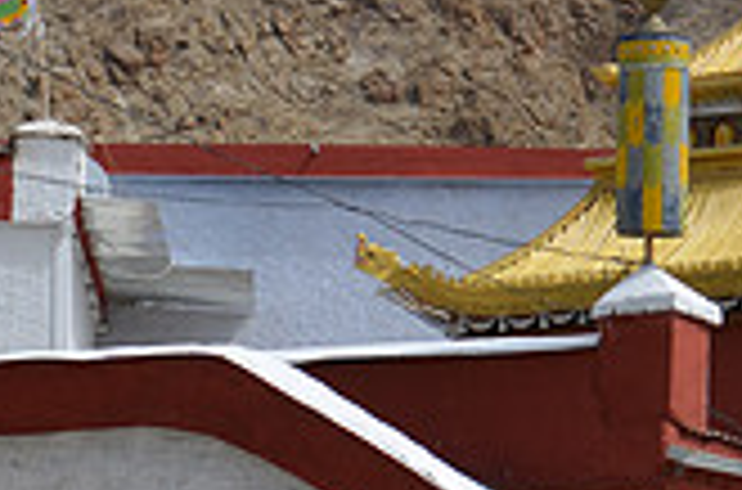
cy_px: 297
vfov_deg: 4.7
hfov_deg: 7.1
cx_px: 809
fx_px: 5955
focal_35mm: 290
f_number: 9
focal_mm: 55
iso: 100
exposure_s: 1/320
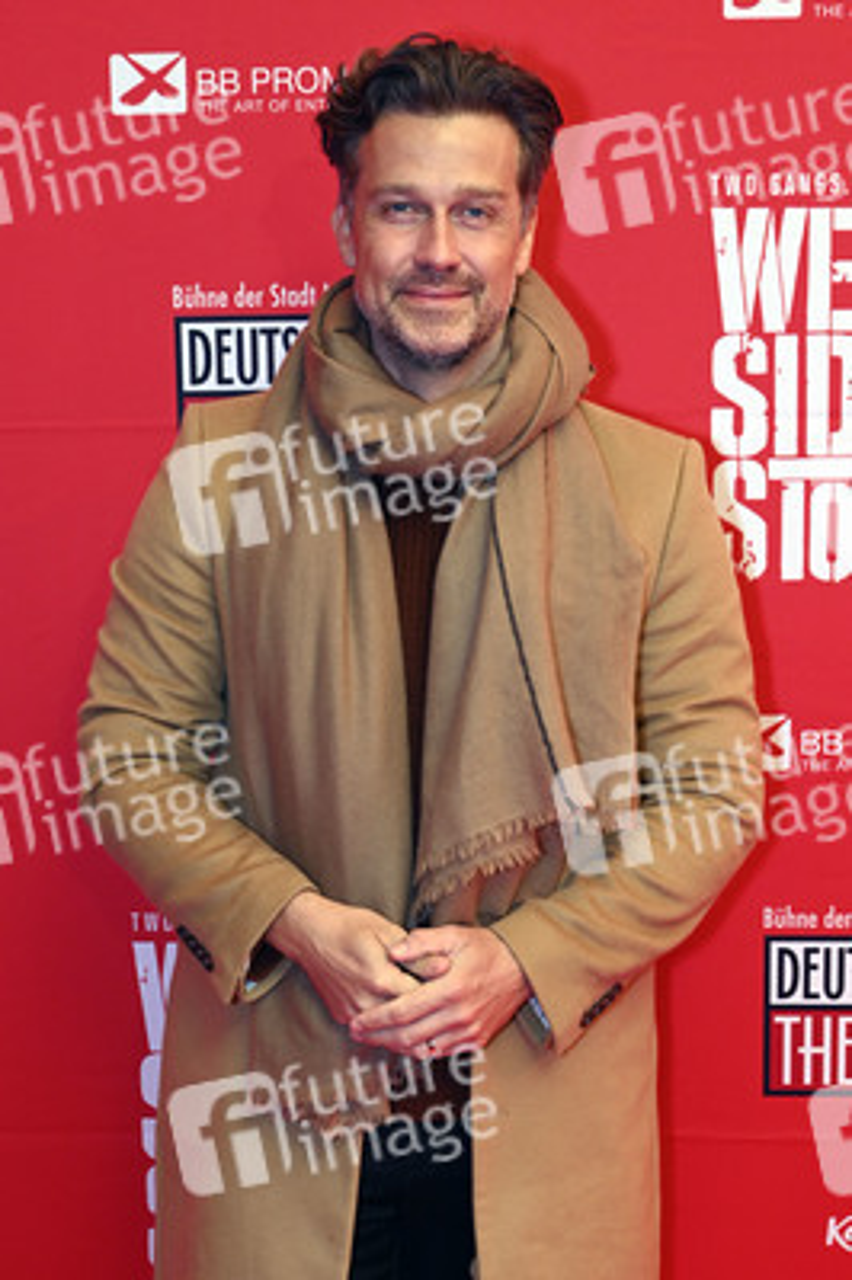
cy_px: 640
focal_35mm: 43
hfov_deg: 31.1
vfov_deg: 45.5
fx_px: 1529
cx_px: 426
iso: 1250
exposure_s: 1/125
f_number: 2.8
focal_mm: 43
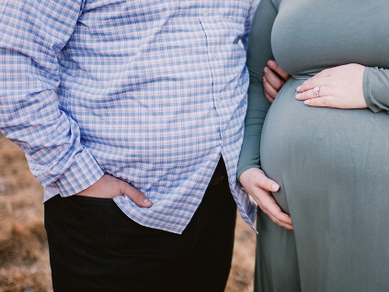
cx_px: 282
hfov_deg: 31.2
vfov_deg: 23.9
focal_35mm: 61
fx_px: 686
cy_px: 89
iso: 250
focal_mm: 35
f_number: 1.6
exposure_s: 1/500
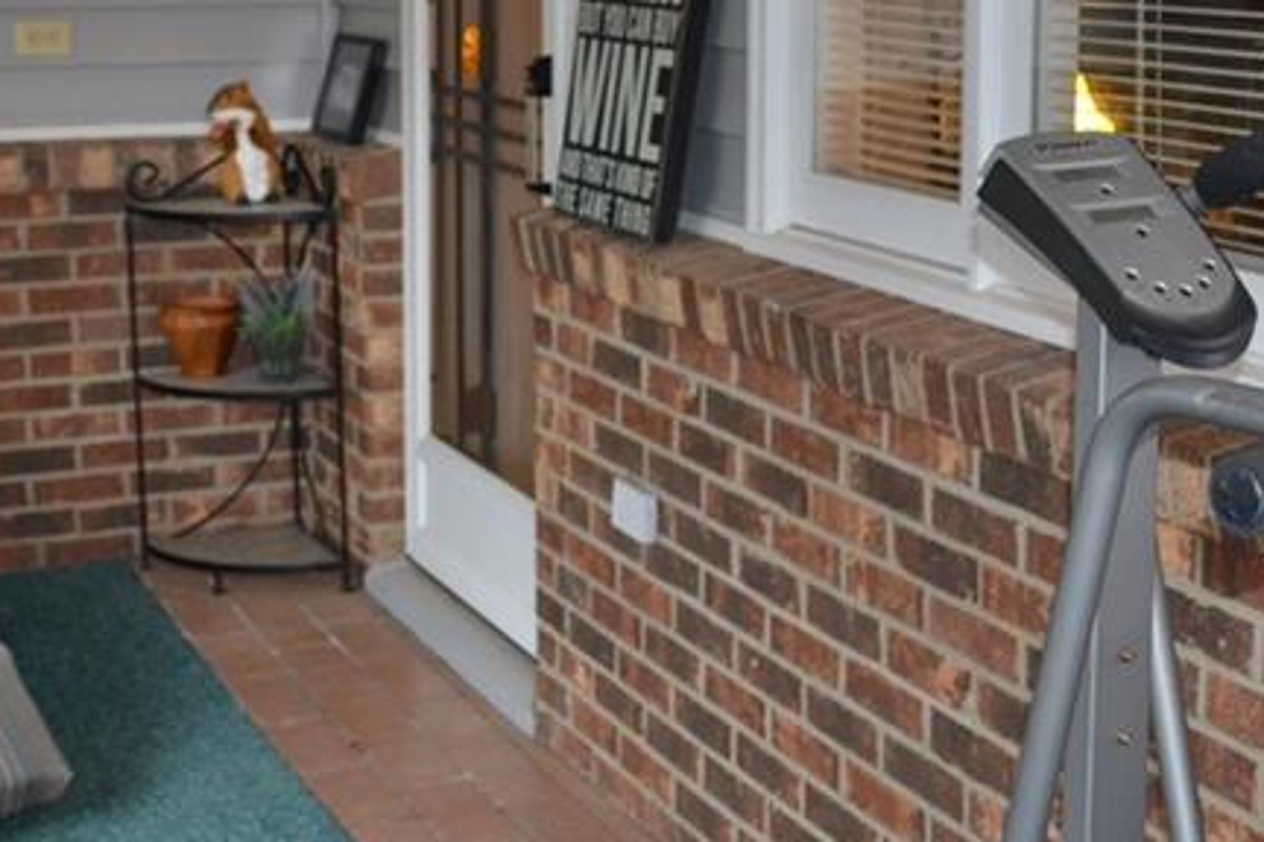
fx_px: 2247
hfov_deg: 31.4
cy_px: 178
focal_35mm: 64
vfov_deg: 21.0
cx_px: 533
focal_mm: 18
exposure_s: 1/60
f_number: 3.5
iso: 560
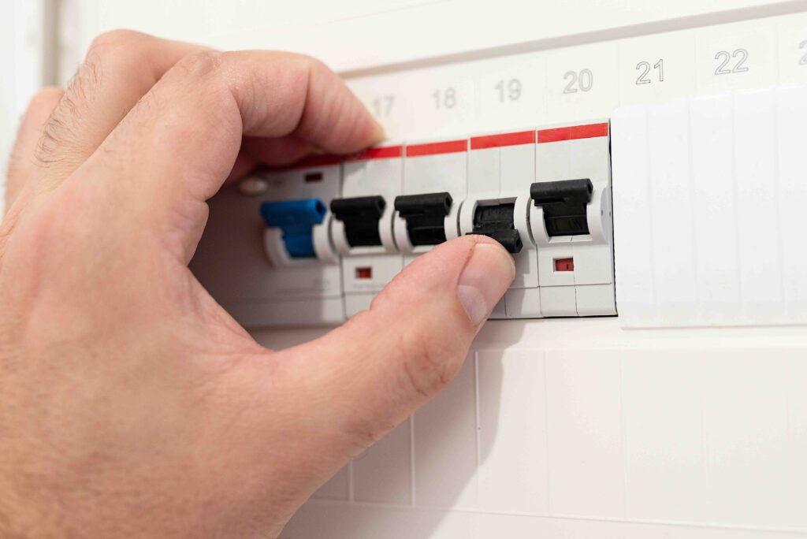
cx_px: 404
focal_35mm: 35
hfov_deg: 54.4
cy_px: 270
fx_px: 785
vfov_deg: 37.9
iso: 400
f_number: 2.8
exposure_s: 1/30
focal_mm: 35
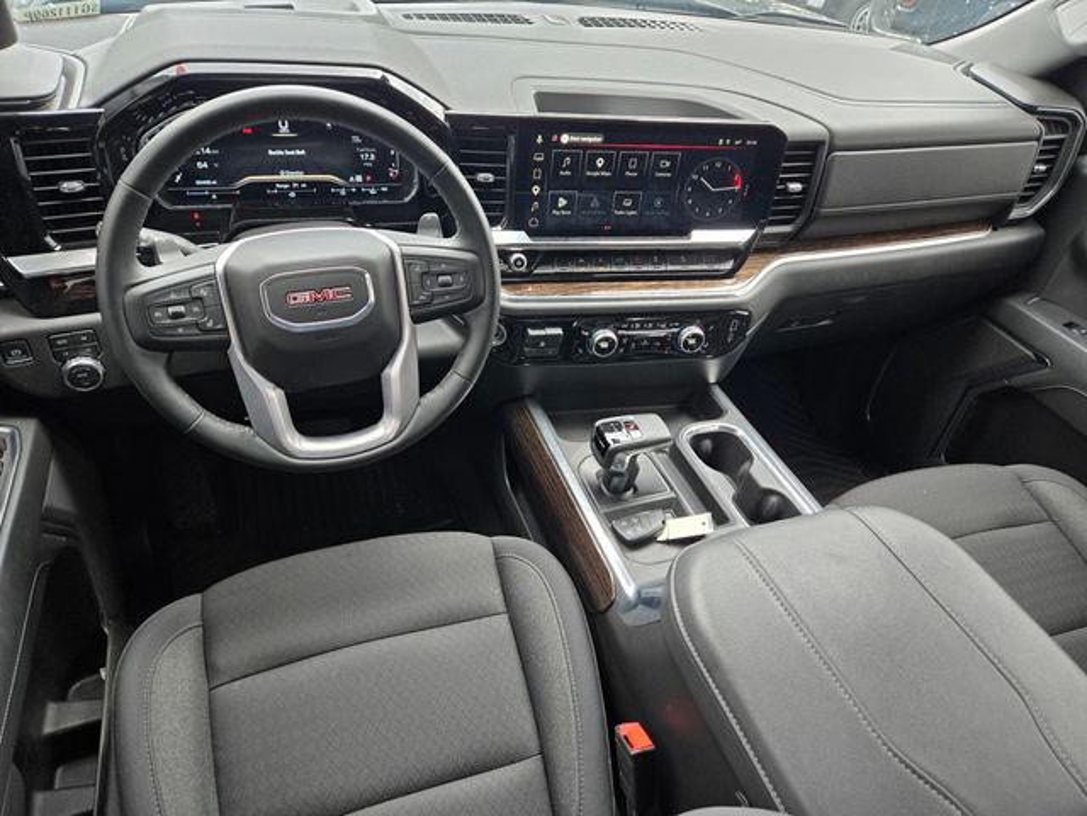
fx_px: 722
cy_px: 408
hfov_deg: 73.9
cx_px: 544
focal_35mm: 23
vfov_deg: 58.9
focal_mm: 5.4
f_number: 1.8
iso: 100
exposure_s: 1/180
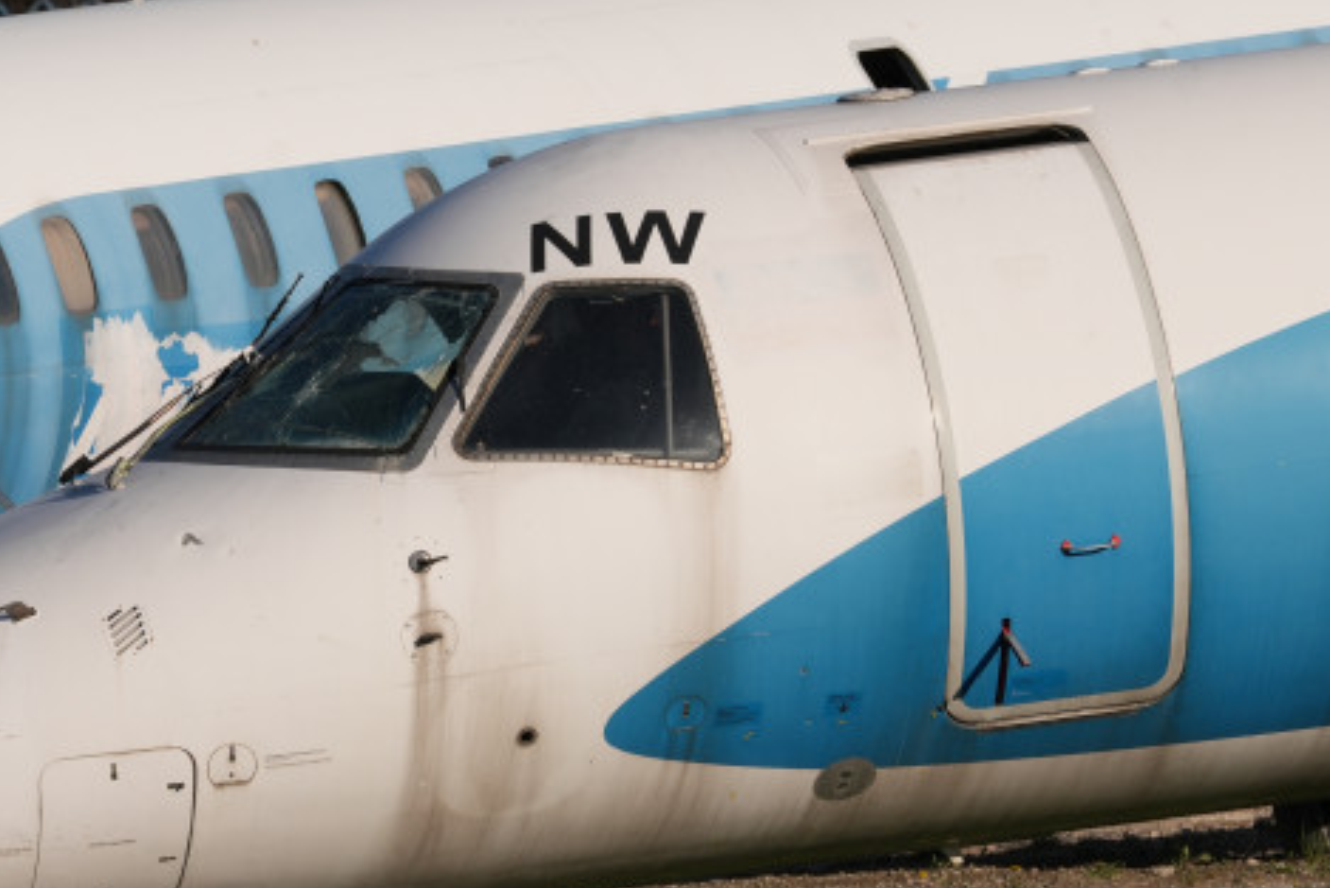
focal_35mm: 905
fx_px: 33443
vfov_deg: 1.5
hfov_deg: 2.3
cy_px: 587
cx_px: 213
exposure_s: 1/500
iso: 200
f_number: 11
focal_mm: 400
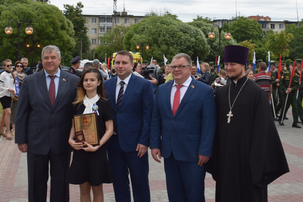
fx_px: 303
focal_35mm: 36
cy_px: 101
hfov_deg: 53.1
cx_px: 152
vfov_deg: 36.9
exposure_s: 1/200
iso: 100
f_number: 8
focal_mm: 24
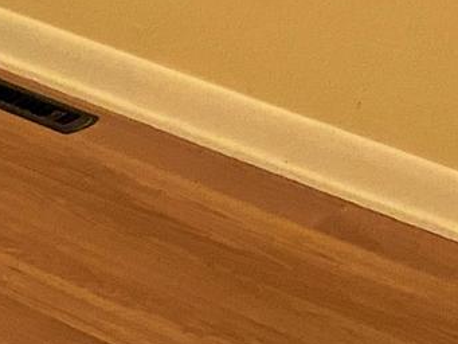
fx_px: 2065
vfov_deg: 8.8
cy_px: -402
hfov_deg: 9.7
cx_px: -916
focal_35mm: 156
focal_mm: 4.25
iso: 250
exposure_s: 1/60
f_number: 1.8
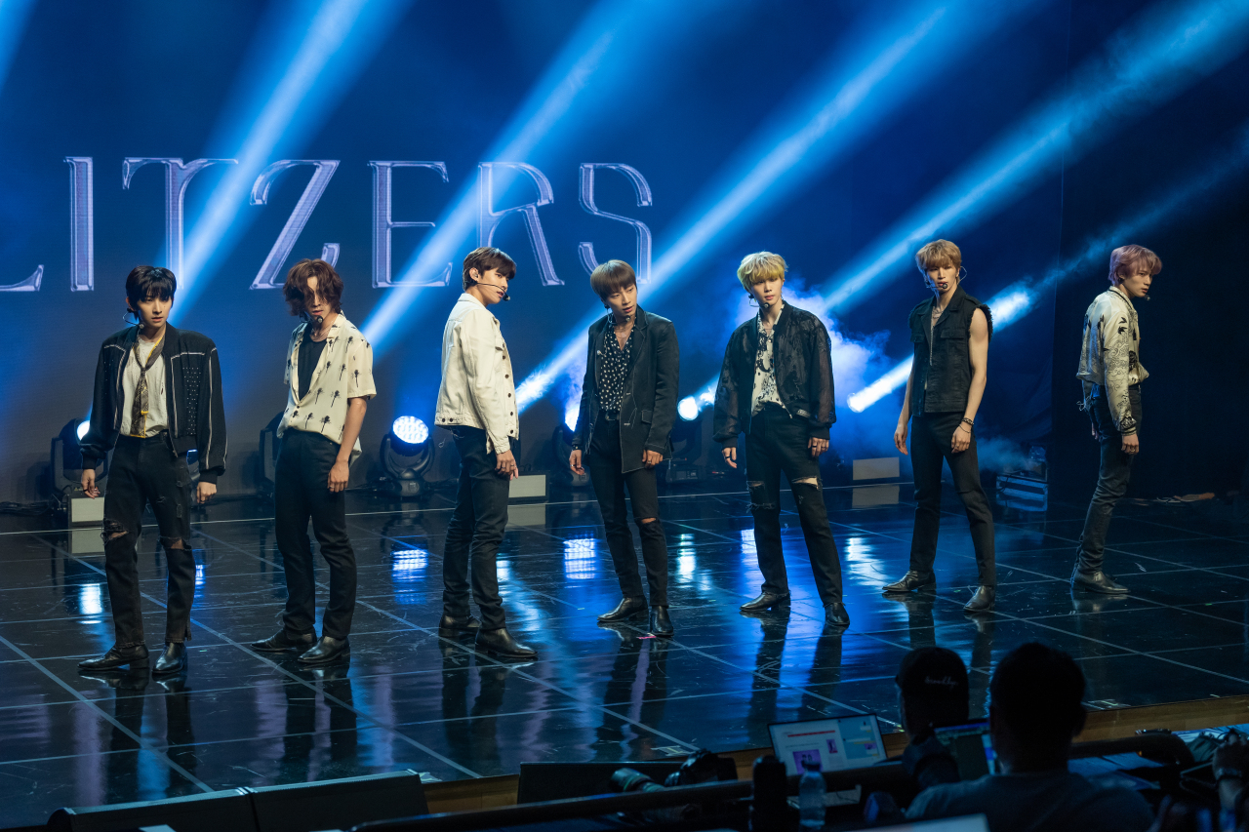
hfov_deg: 28.8
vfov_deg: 19.5
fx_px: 2428
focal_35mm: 70
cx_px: 624
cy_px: 416
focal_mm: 70
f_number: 4.5
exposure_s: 1/500
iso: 2500
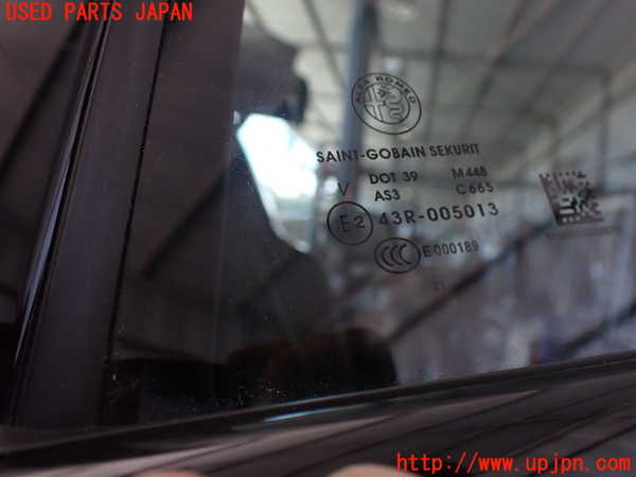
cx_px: 318
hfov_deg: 60.0
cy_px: 238
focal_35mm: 30
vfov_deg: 46.8
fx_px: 551
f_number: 2.3
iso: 320
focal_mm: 5.4
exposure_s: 1/125
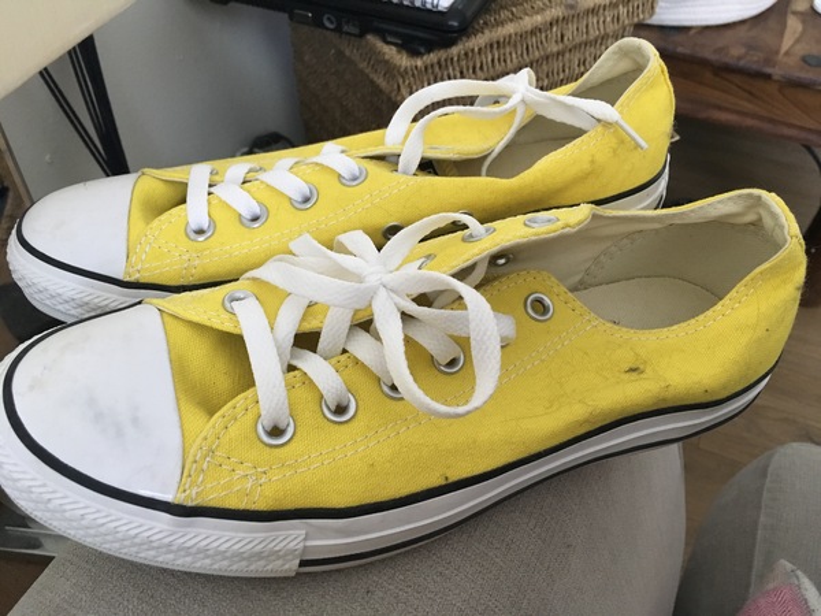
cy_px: 308
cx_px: 410
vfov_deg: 48.2
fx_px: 688
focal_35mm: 29
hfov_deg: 61.7
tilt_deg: -48.3
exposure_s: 1/33
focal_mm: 4.15
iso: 250
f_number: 2.2
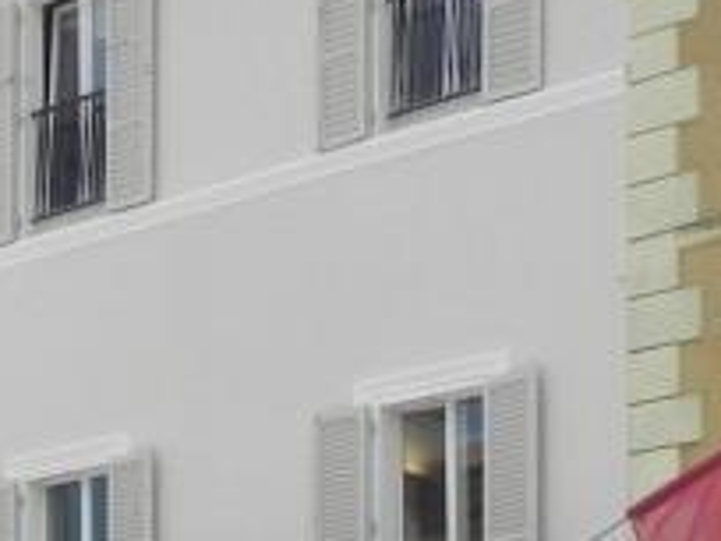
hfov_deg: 11.7
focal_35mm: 166
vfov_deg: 8.5
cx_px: -42
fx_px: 3458
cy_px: 1082
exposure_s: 1/316
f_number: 7.1
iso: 160
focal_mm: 5.9
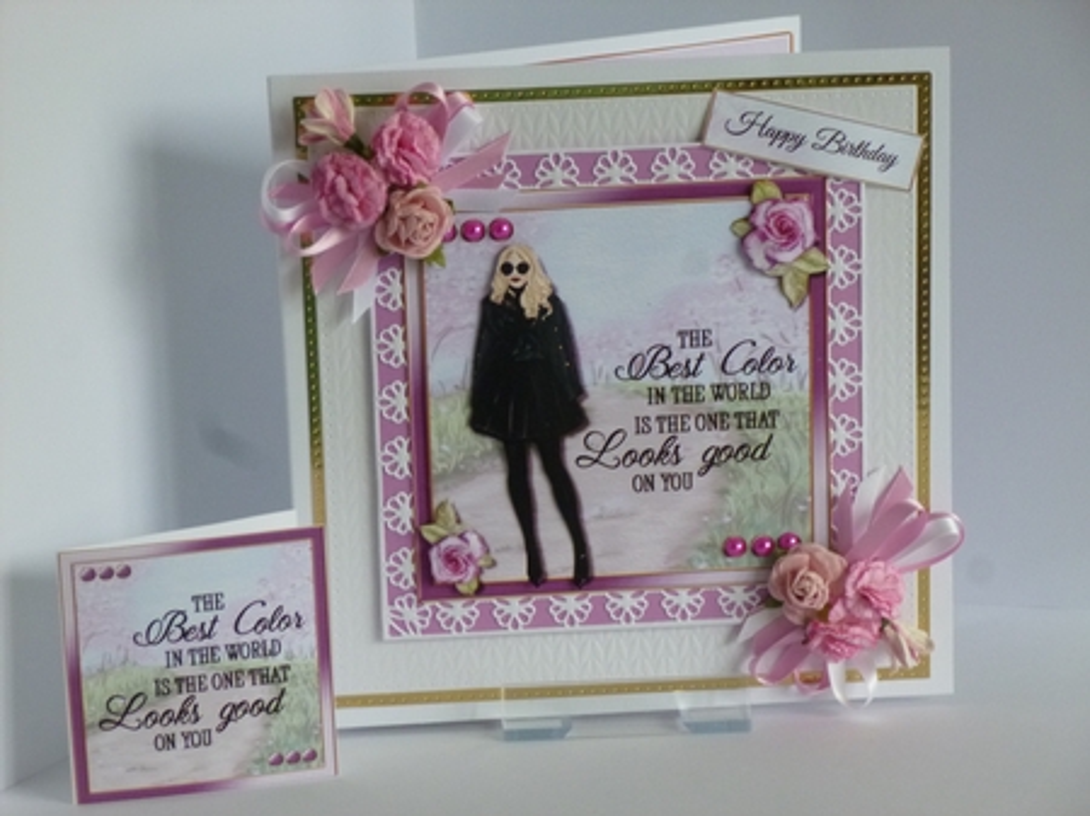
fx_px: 3147
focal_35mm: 100
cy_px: 408
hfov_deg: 19.6
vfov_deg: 14.8
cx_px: 545
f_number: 5.3
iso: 400
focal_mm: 17.8
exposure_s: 1/20
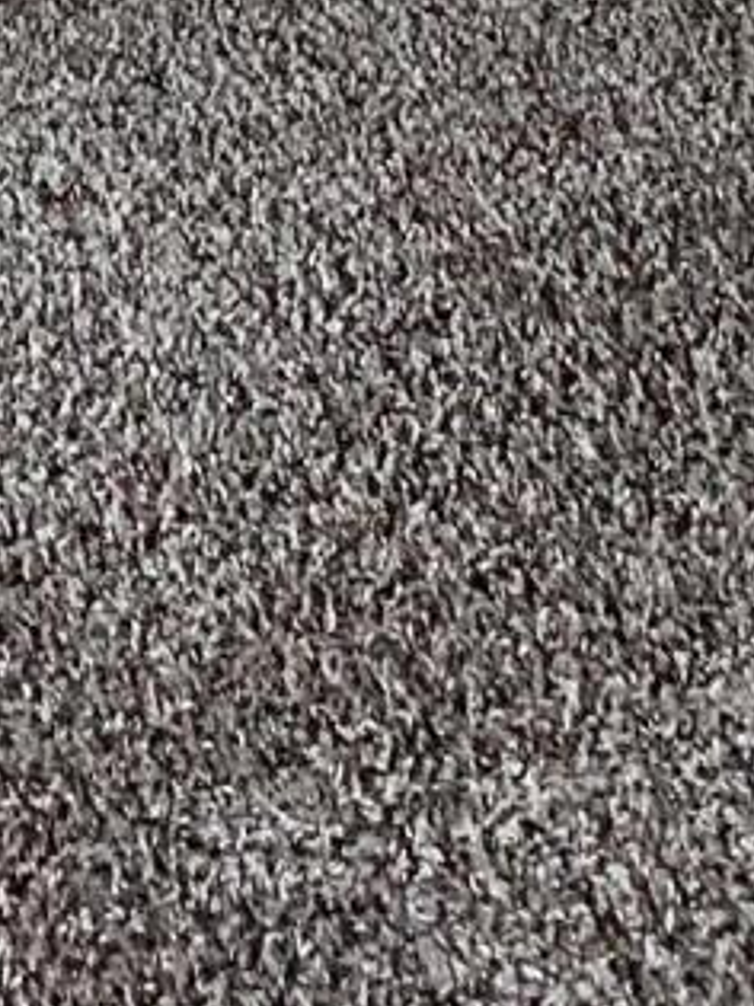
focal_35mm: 165
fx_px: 4795
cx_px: -1141
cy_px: -1999
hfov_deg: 8.2
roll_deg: -1.7
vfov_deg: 9.4
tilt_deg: -6.7
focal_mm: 4.25
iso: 250
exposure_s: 1/60
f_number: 1.8
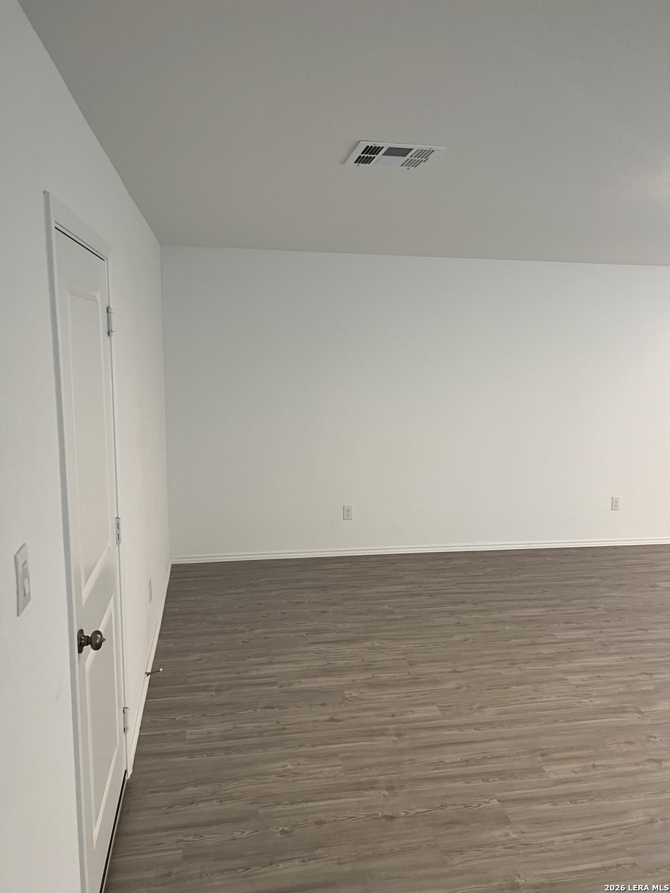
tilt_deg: -9.7
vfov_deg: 67.3
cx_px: 335
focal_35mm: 26
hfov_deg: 53.1
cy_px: 446
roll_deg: -1.3
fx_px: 671
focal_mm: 5.7
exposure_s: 1/60
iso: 80
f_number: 1.5
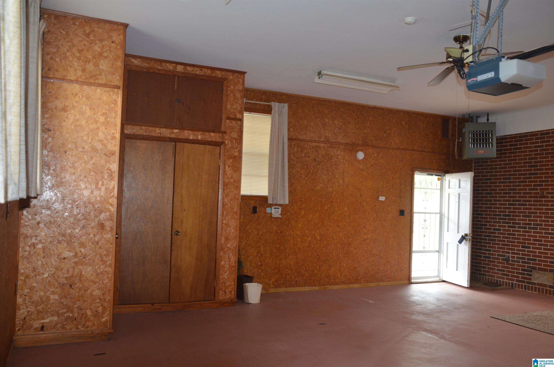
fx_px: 461
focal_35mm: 30
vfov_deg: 43.4
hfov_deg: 62.0
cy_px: 184
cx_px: 277
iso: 640
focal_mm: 20
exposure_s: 1/60
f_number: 3.5
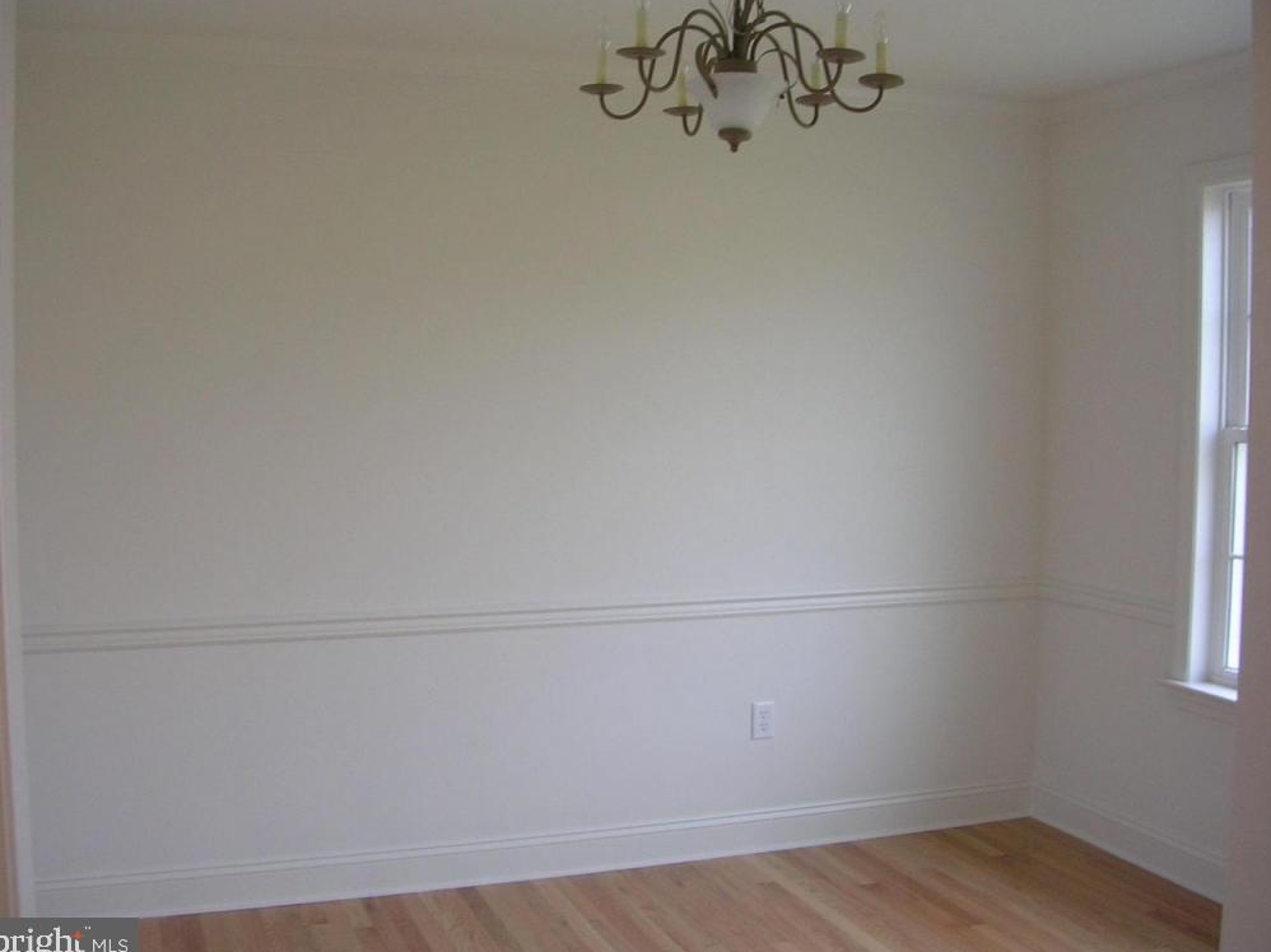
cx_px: 632
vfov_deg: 36.8
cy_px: 481
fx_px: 1432
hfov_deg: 47.9
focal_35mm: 39
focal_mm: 5.8
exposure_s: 1/37.6
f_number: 2.8
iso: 50
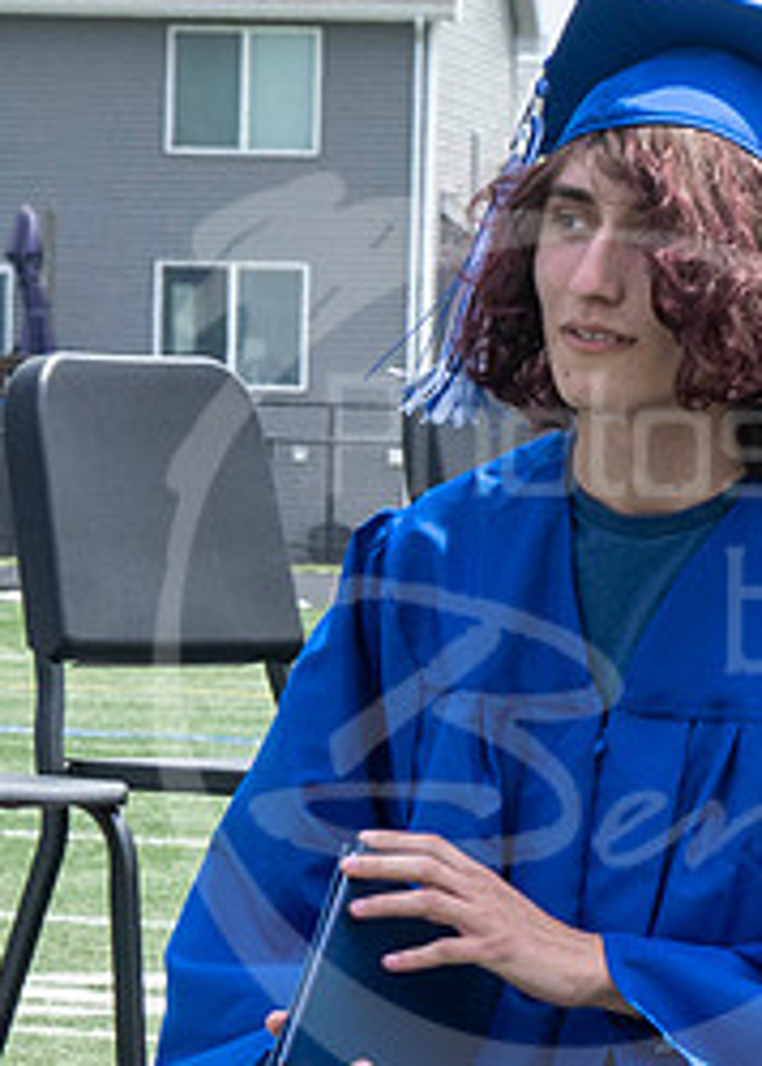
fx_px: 11749
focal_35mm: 388
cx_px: 35
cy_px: 343
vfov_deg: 5.2
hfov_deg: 3.7
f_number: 13
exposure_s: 1/250
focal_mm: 70
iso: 200
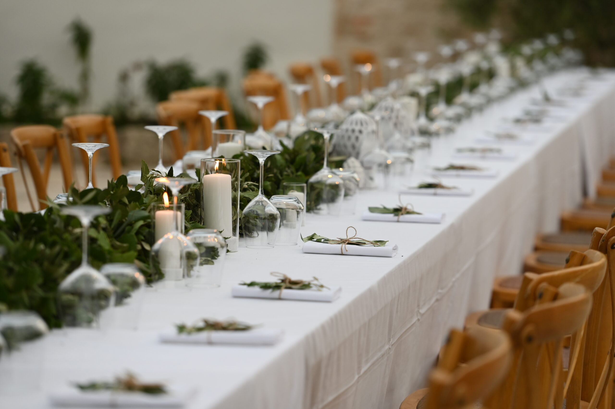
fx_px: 2731
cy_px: 204
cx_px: 308
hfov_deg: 12.8
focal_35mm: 160
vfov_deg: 8.6
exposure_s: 1/400
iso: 500
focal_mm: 160
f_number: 3.5
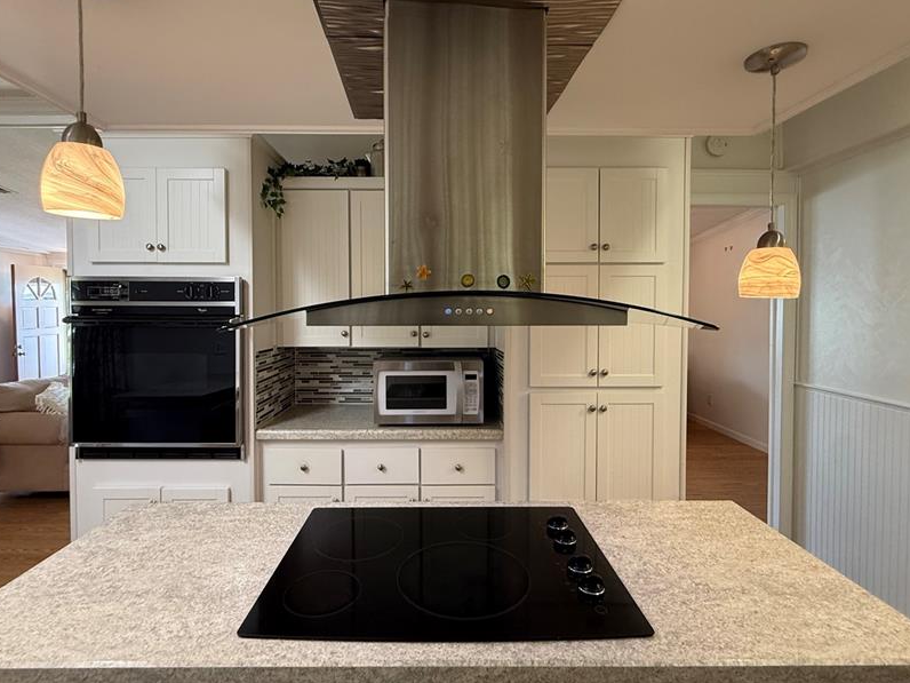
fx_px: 473
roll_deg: +0.1
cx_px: 440
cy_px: 320
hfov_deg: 87.7
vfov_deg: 71.5
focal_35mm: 18
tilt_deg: -0.8
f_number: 2.2
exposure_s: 1/60
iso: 200
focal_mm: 2.22
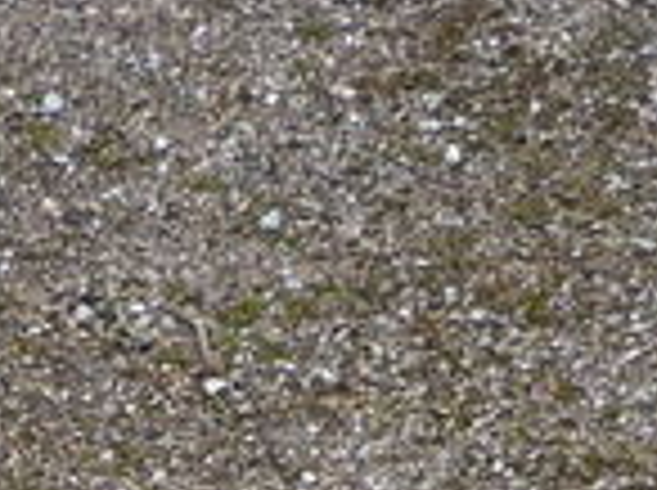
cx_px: -189
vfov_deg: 6.7
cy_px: 1349
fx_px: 3903
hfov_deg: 9.5
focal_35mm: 206
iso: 100
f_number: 4
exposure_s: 1/125
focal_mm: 5.2
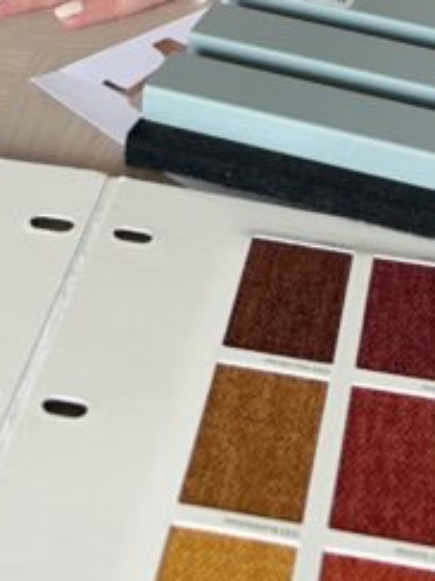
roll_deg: -5.8
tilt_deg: -13.0
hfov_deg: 13.5
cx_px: 392
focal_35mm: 109
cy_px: -500
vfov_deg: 15.3
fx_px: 1826
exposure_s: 1/121
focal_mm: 5.7
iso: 40
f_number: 1.5
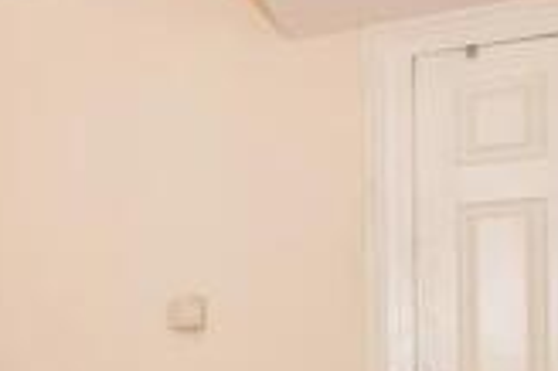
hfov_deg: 27.9
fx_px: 929
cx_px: -160
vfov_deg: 21.8
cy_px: 369
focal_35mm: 60
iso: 400
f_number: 8
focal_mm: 10
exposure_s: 1/3
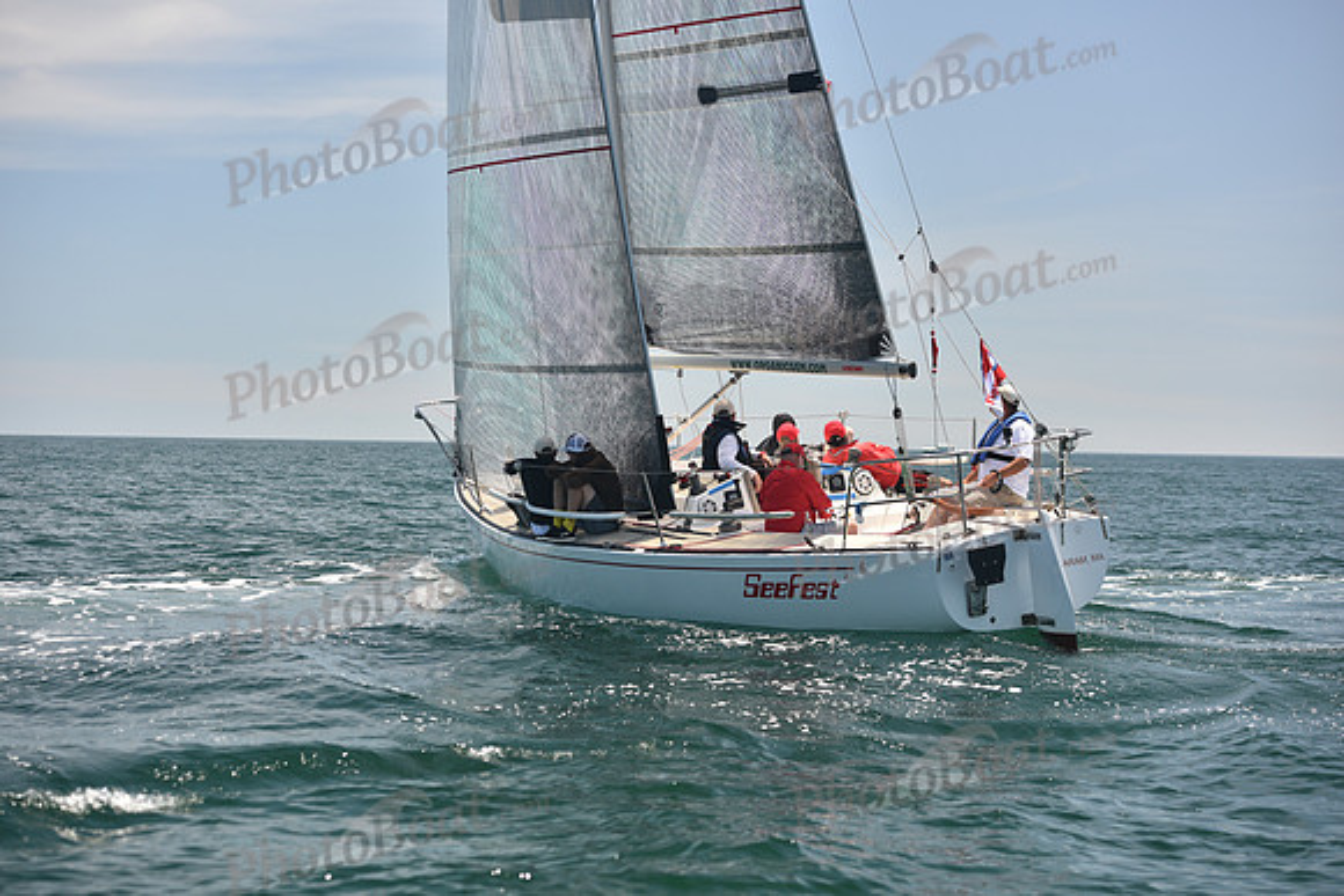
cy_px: 448
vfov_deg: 19.5
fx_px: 2614
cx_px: 672
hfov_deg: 28.8
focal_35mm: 70
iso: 250
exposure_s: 1/800
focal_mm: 70
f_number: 4.5
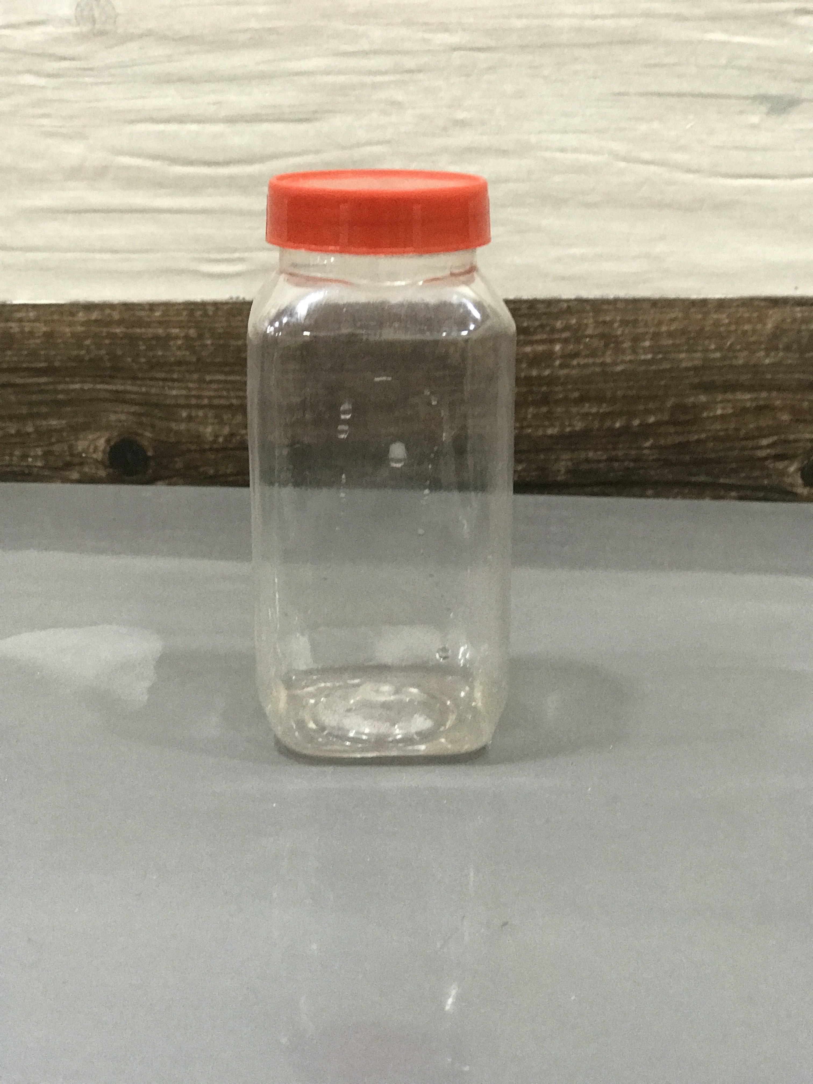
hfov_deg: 25.7
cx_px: 406
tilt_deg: -18.8
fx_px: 1785
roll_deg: +0.6
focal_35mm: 57
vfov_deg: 33.8
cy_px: 542
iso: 200
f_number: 2.8
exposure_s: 1/50
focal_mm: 6.6
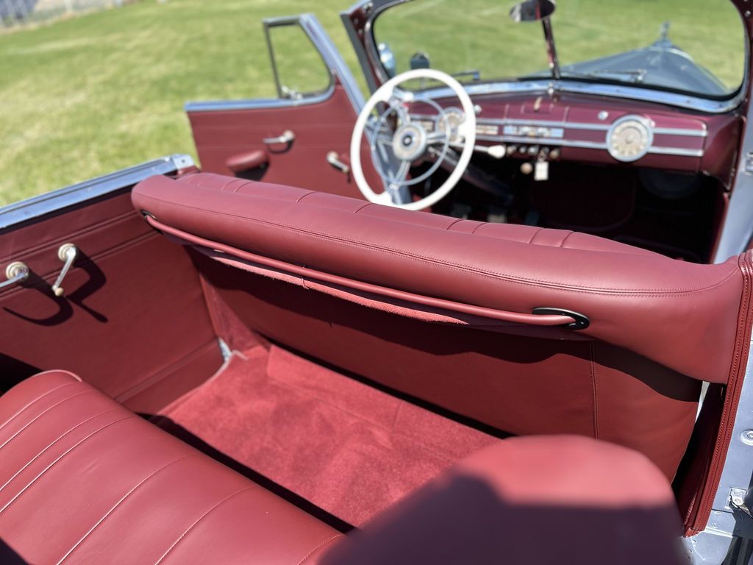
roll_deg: +5.5
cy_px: 282
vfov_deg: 53.1
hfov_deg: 67.3
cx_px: 376
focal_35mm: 26
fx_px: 566
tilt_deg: -29.9
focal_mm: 5.7
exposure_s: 1/1252
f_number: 1.5
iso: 50
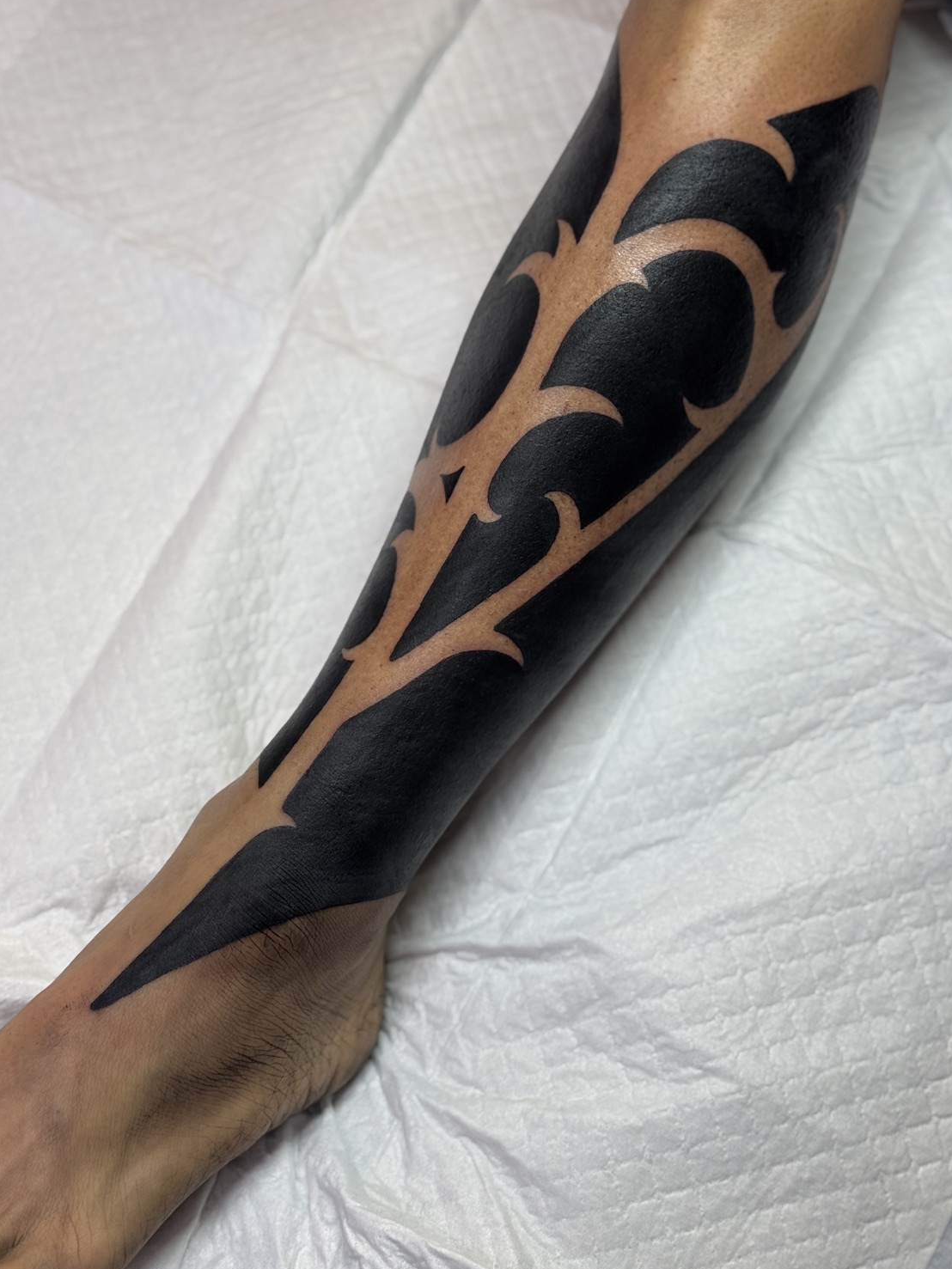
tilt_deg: -70.9
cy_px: 595
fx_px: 1907
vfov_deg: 36.8
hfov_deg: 28.0
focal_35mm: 52
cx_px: 459
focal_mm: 6.76
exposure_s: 1/122
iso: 50
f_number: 1.78
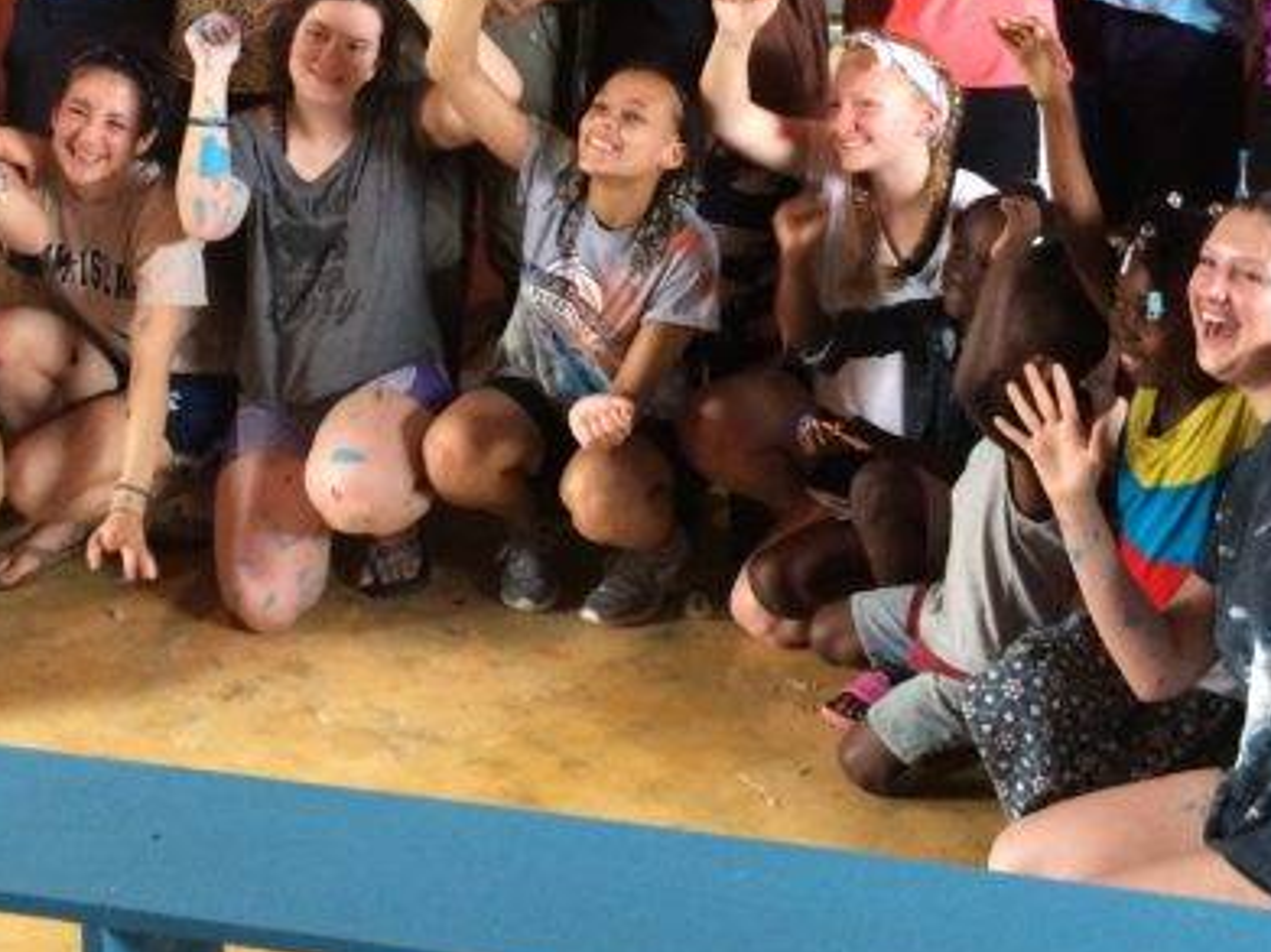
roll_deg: -0.4
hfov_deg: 33.7
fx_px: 2092
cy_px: 107
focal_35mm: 57
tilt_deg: -10.0
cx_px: 556
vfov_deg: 24.9
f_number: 2.2
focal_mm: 4.15
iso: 250
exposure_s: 1/30
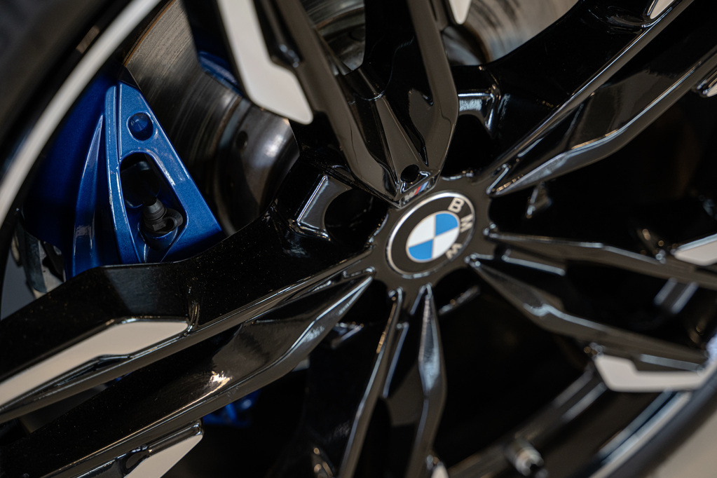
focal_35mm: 69
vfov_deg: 19.7
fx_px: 1374
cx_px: 358
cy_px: 239
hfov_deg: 29.2
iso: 800
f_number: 3.5
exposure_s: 1/125
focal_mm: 69
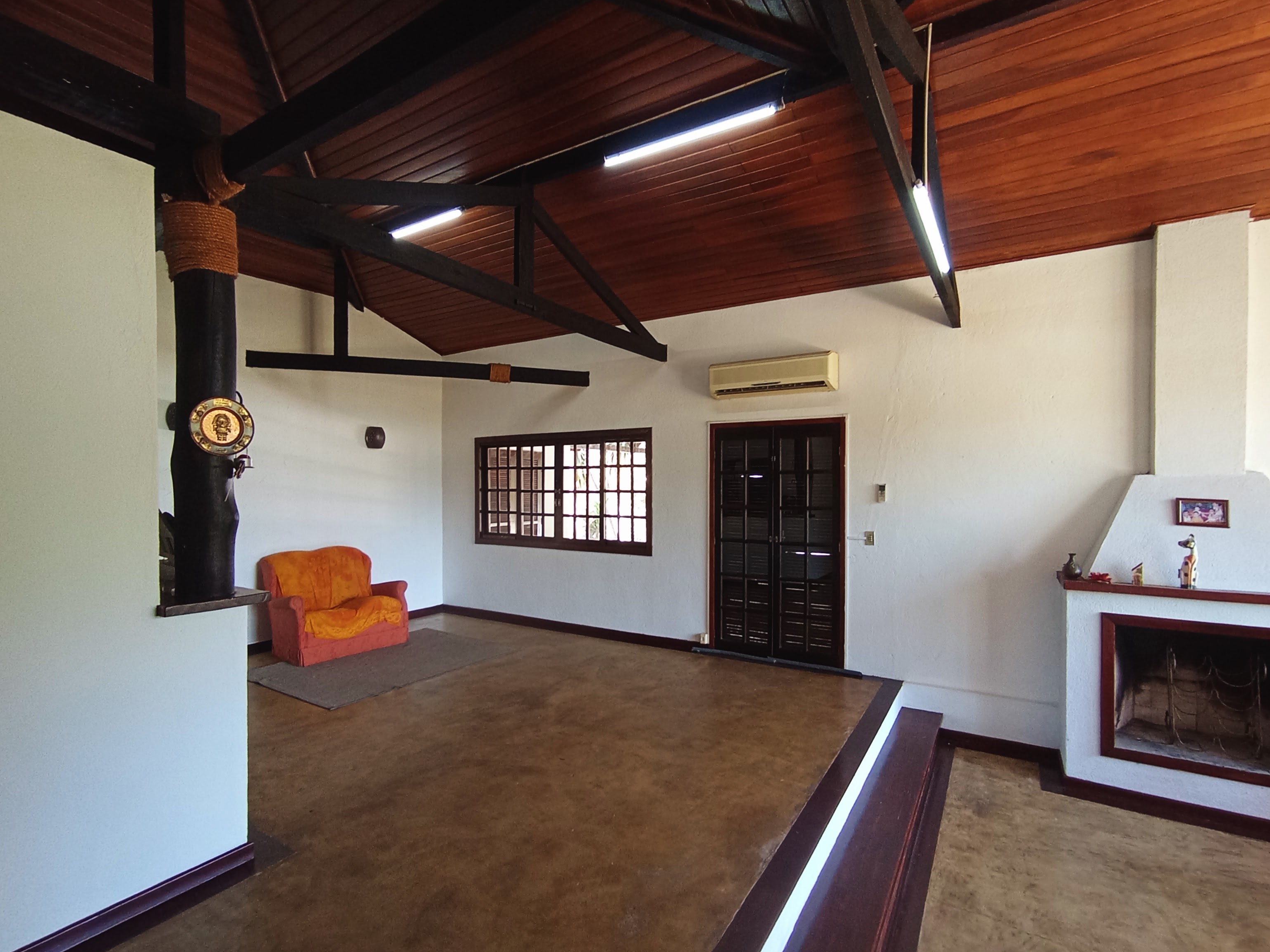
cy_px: 490
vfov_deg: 74.7
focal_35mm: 17
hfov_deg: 91.0
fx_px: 624
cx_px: 635
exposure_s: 1/60
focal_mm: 1.65
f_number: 2.2
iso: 159
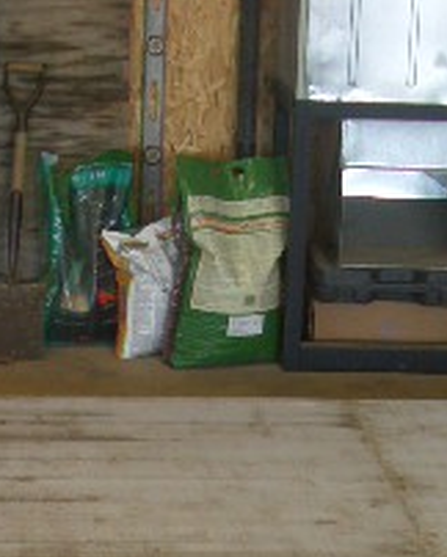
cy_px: 637
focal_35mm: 108
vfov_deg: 17.1
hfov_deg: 14.2
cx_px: 116
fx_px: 1783
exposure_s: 1/60
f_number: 2.6
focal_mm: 5.8
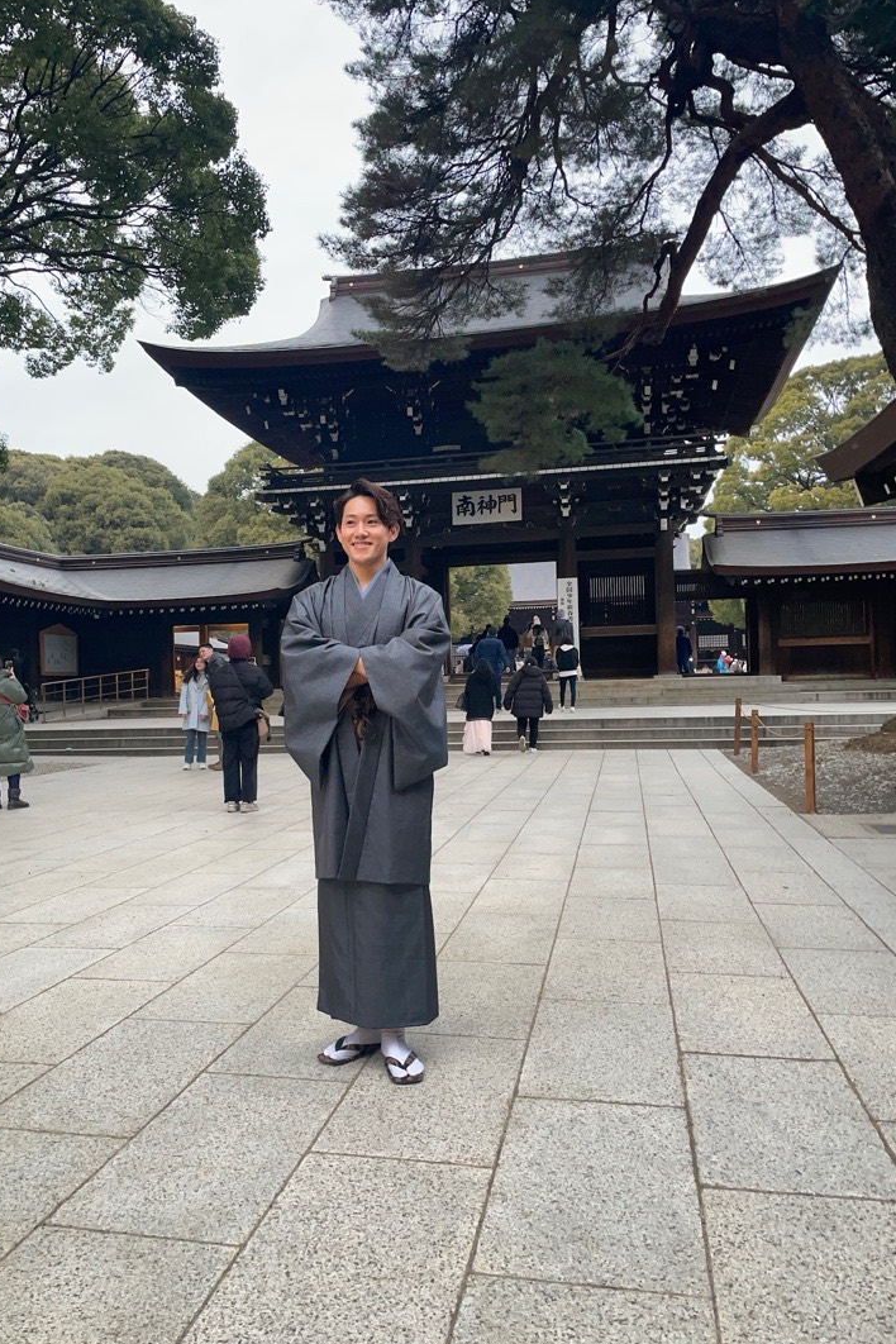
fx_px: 1045
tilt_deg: +2.0
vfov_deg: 65.5
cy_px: 691
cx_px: 385
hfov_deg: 46.3
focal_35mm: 28
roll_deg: +2.1
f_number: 1.6
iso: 100
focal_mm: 4.2
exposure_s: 1/100
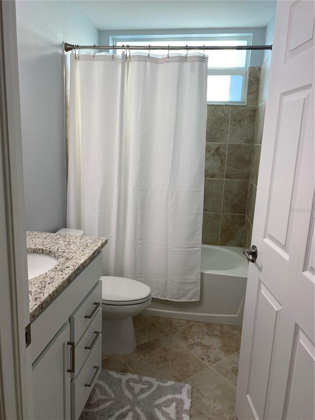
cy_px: 210
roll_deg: -1.6
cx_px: 158
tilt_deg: -11.2
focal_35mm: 26
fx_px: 315
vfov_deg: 67.3
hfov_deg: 53.1
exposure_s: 1/120
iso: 50
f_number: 1.8
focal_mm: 4.25
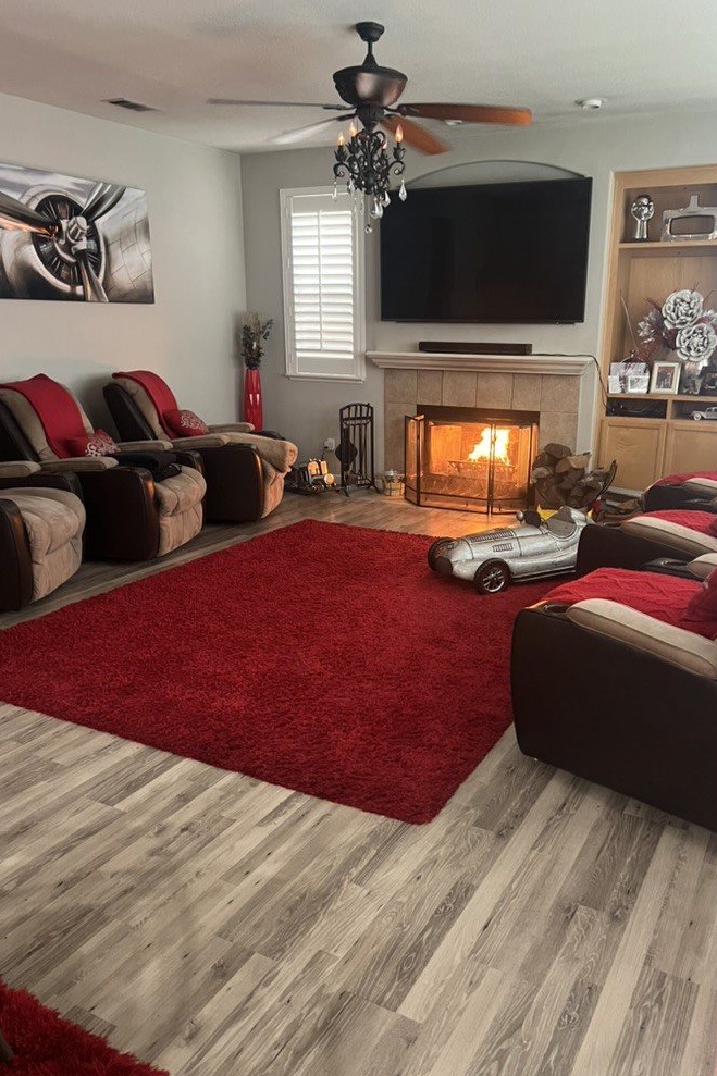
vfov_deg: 65.5
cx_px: 407
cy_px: 549
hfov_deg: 46.3
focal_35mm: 28
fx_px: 837
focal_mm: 5.7
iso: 500
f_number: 1.5
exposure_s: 1/40
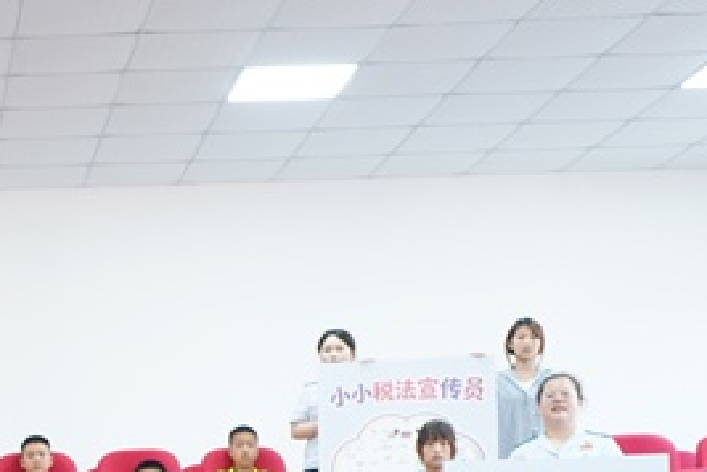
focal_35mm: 90
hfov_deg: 20.9
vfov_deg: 14.3
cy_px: 675
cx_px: -162
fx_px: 1767
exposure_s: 1/30
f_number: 3.5
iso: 800
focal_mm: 30
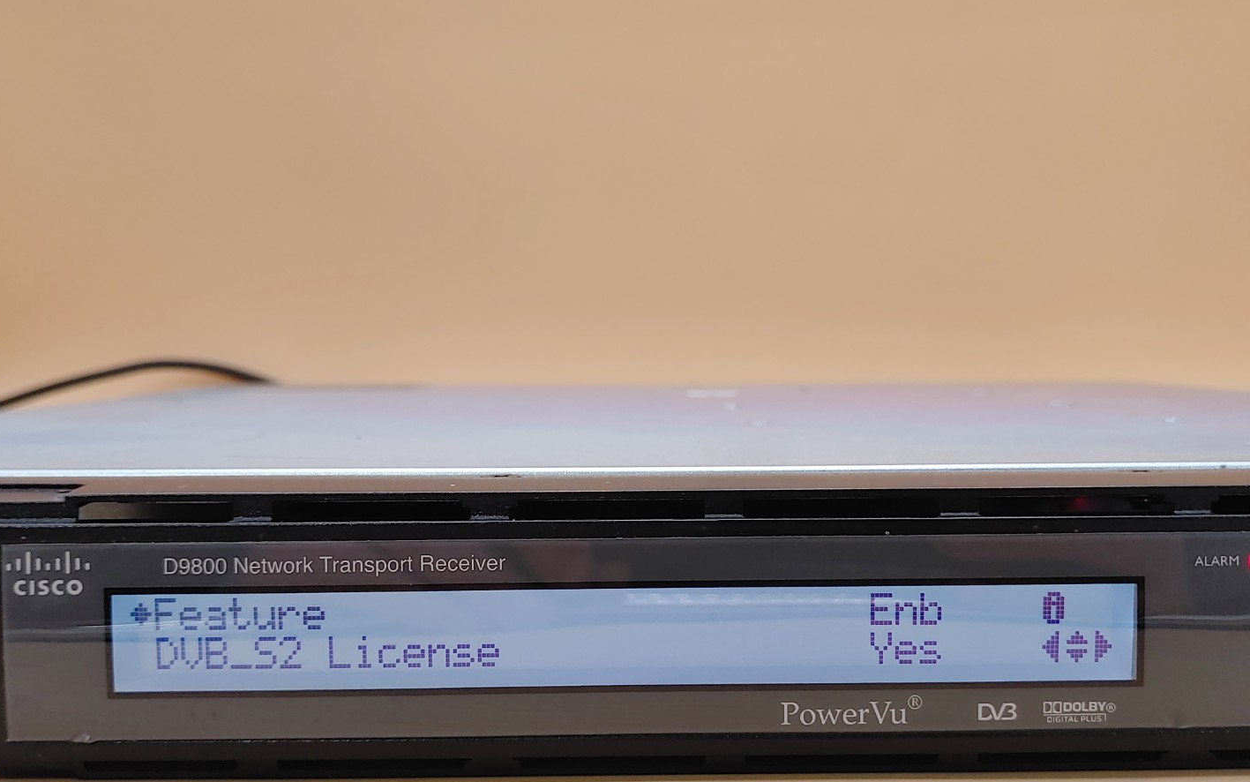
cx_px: 629
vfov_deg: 30.5
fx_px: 1431
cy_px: 474
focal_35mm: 42
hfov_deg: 47.2
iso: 50
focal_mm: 4.36
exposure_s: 1/120
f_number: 1.8
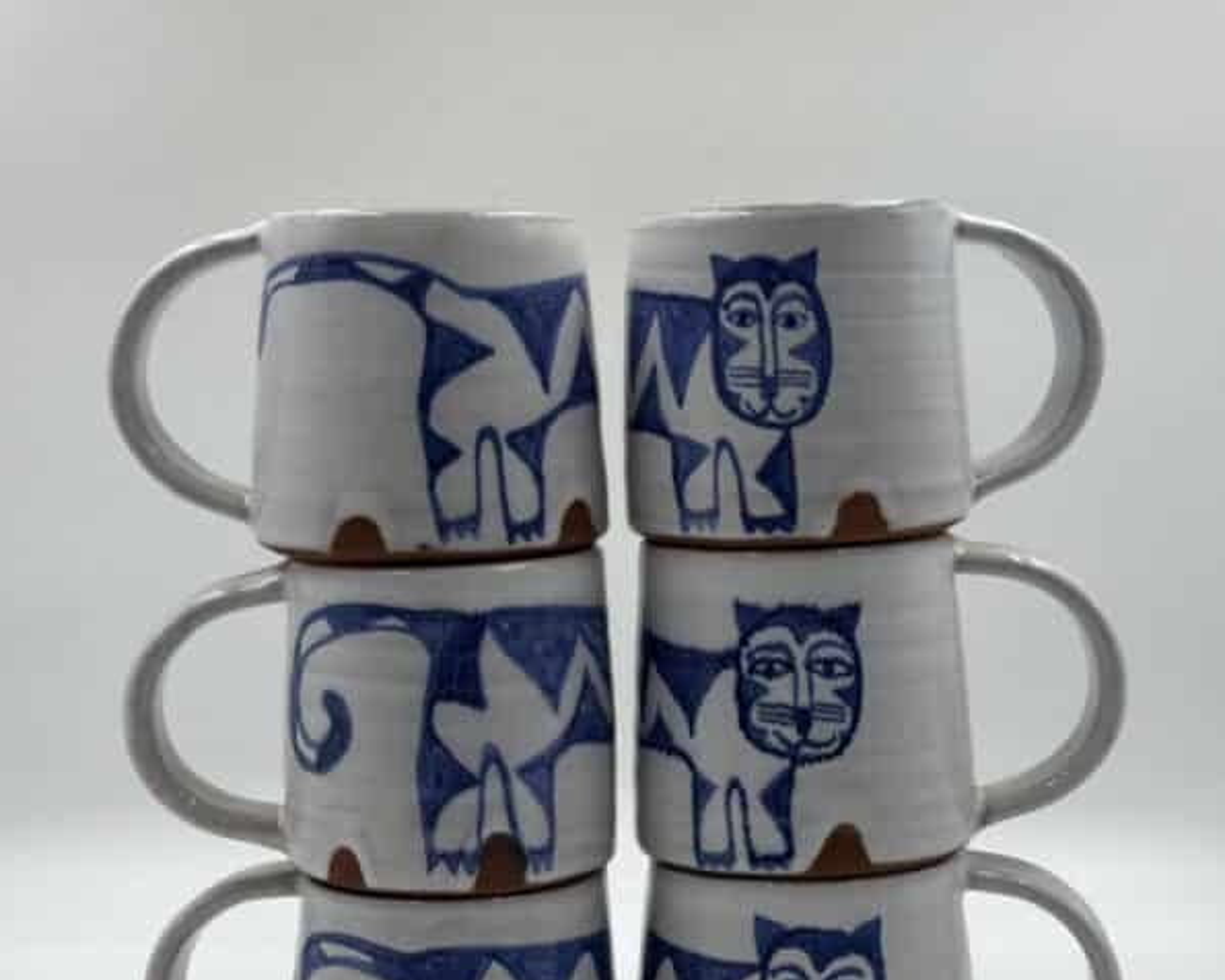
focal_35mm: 63
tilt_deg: -9.1
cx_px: 616
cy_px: 640
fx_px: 2284
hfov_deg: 30.0
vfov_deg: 24.1
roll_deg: -0.9
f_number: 1.78
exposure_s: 1/349
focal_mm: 6.86
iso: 64
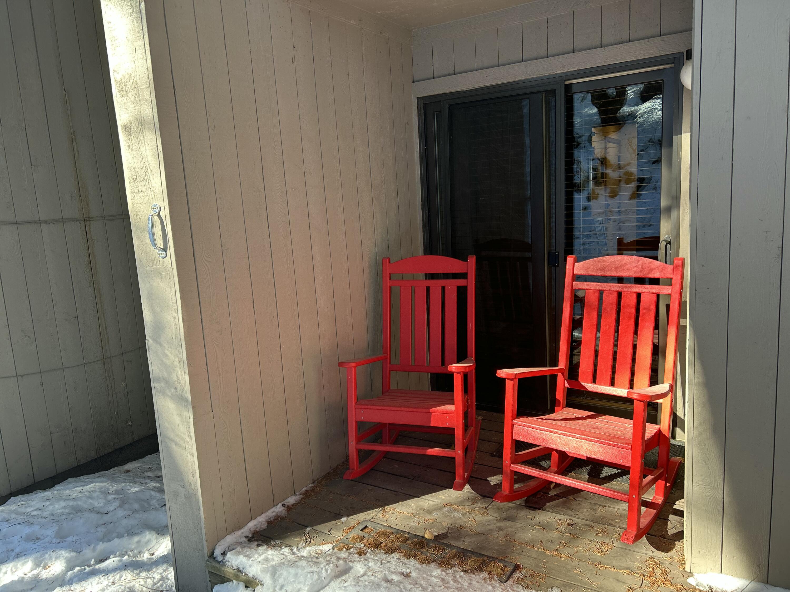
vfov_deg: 53.1
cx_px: 395
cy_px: 296
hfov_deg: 67.3
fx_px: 593
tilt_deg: -8.6
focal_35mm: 26
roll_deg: +4.5
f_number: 1.5
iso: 50
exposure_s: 1/121
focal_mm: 5.7
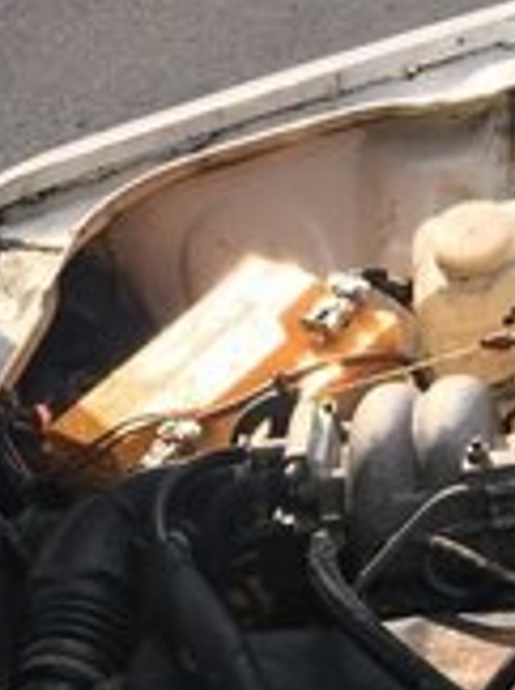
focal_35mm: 89
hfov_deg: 16.4
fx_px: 1770
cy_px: 911
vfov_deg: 20.1
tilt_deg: -49.3
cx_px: 409
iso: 25
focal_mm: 4.15
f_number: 2.2
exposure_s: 1/646
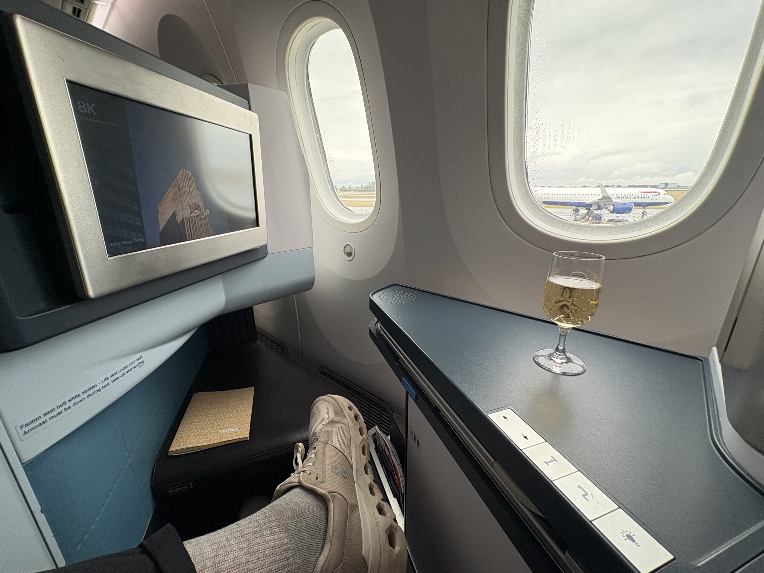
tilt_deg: -17.8
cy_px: 286
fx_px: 309
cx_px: 382
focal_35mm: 14
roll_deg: +0.1
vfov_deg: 85.7
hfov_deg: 102.1
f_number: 2.2
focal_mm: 2.22
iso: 200
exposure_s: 1/111
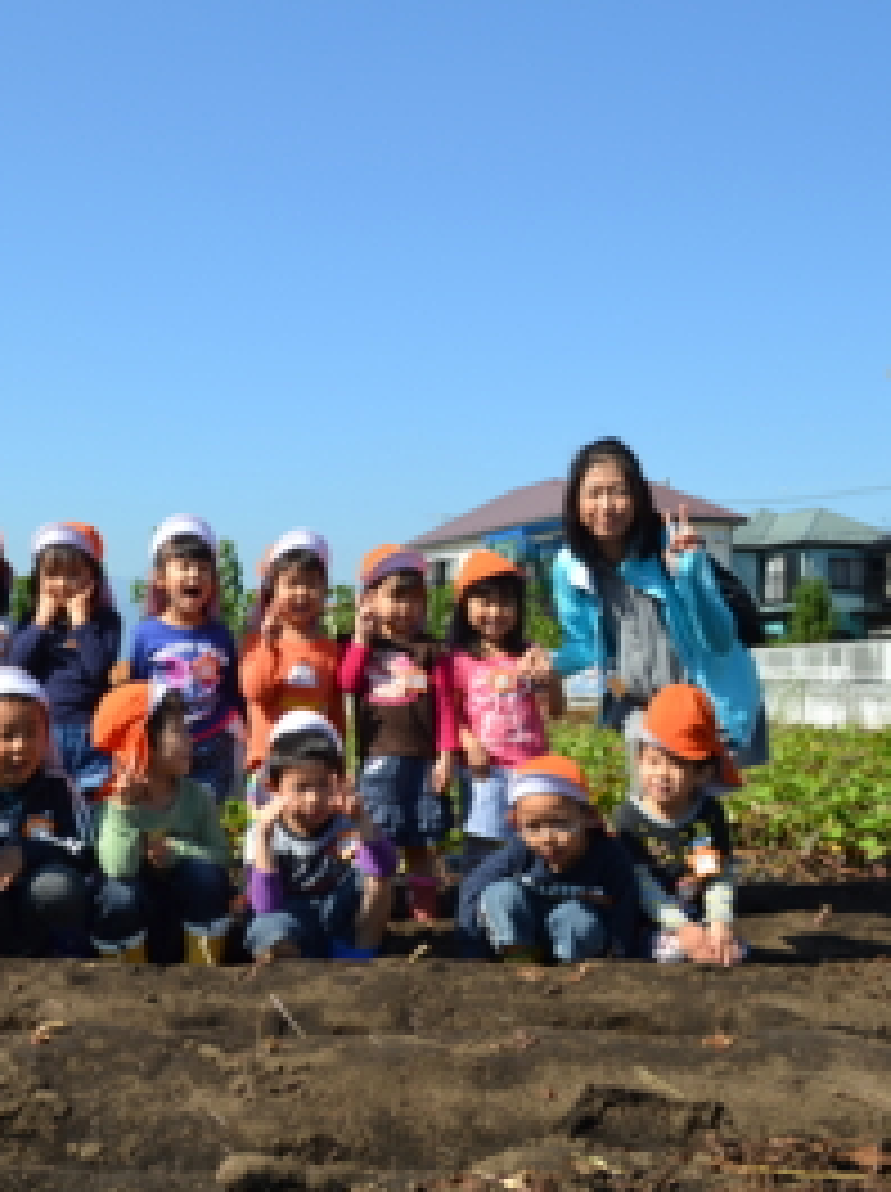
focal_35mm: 48
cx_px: 148
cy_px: 596
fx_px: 1651
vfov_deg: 39.7
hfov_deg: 29.3
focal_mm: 22
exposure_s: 1/200
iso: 100
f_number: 7.1
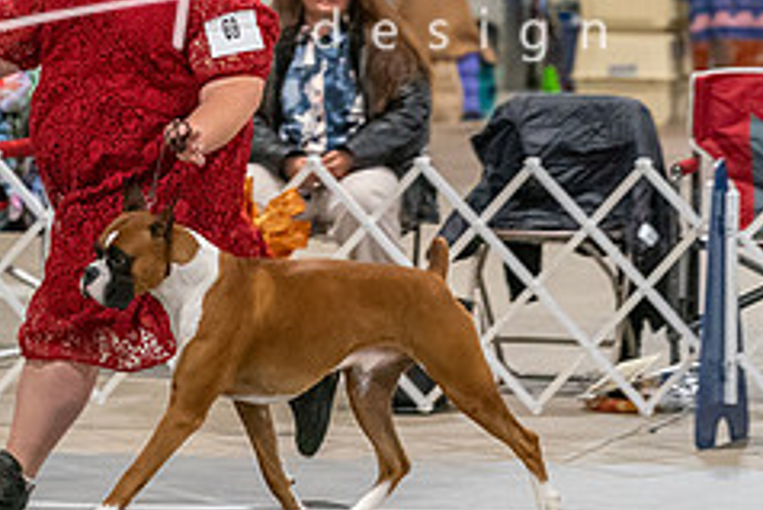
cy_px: 130
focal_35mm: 304
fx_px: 6447
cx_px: 208
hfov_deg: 6.8
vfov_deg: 4.5
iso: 6400
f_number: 3.5
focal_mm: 125
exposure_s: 1/250
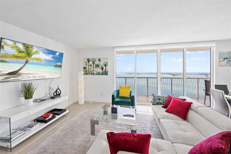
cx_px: 116
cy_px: 77
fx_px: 90
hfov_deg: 104.3
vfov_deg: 81.2
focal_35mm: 14
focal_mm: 14
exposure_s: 1/2.5
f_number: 8
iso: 64
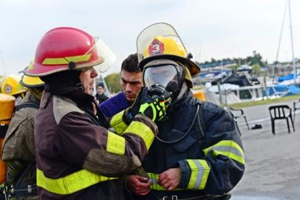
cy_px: 100
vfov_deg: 19.2
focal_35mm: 71
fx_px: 592
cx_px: 150
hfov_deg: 28.4
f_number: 8
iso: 320
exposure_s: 1/320
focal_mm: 70
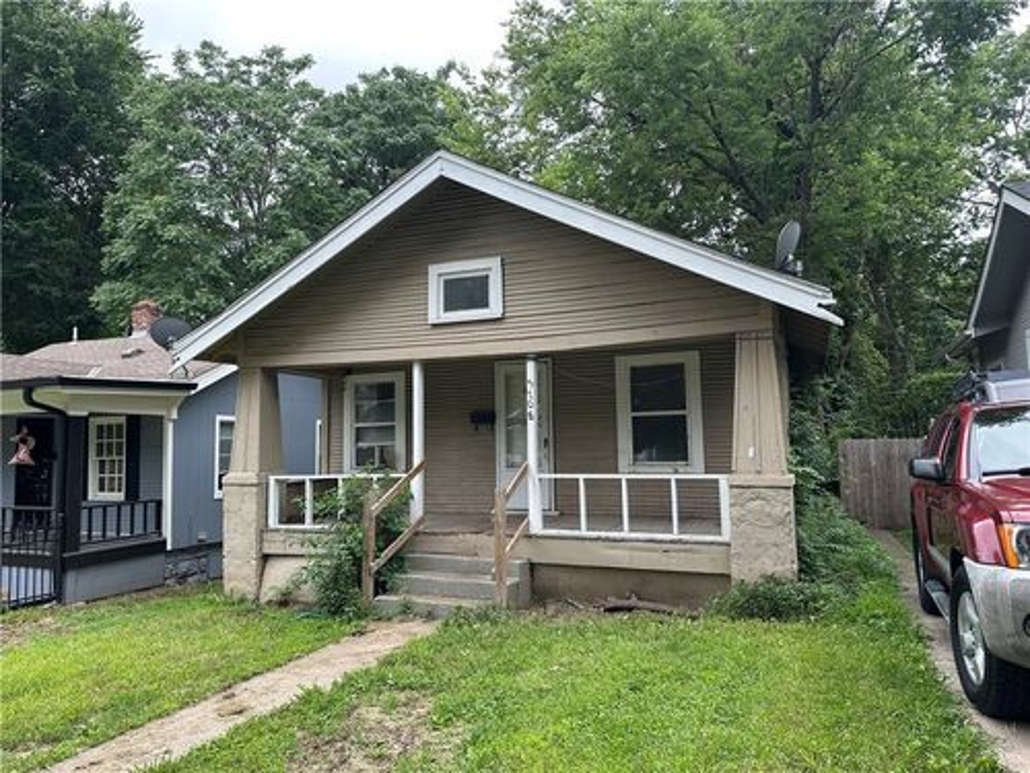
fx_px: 714
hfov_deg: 71.6
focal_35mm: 24
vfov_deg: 56.8
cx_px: 515
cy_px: 386
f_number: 1.78
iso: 80
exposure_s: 1/282
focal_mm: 6.86
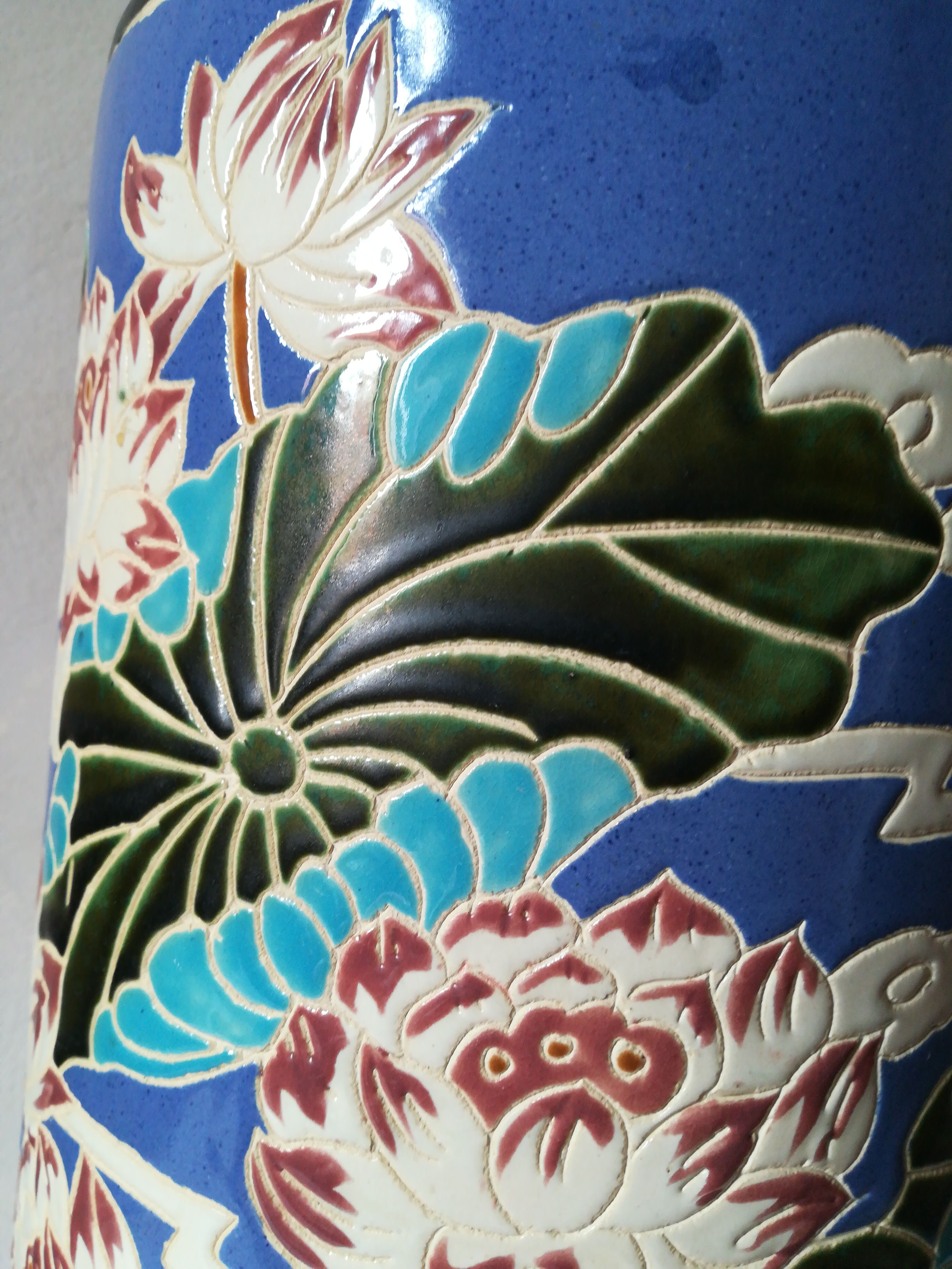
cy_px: 634
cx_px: 476
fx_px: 953
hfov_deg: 53.1
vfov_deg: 67.3
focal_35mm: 26
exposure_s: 1/33.3
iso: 125
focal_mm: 3.83
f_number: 2.2
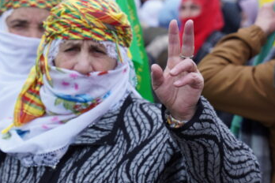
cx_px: 83
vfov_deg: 9.1
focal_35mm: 151
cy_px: 86
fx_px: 1153
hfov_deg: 13.6
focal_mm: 70
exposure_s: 1/800
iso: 160
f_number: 5
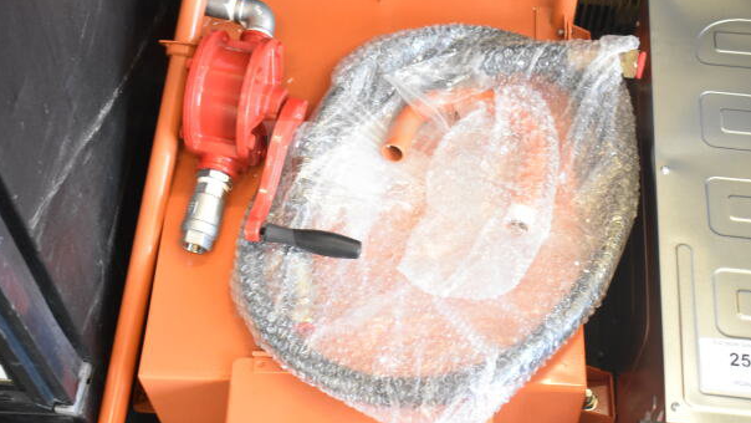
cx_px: 373
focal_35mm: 56
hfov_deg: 37.5
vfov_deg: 21.6
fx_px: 1106
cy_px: 220
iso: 2500
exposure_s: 1/60
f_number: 4.5
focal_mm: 35
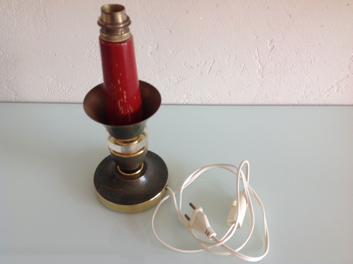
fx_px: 356
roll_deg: -2.7
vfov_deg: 40.6
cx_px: 176
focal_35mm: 35
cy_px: 132
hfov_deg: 52.7
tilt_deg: -43.6
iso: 50
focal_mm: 4.28
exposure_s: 1/40
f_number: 2.4
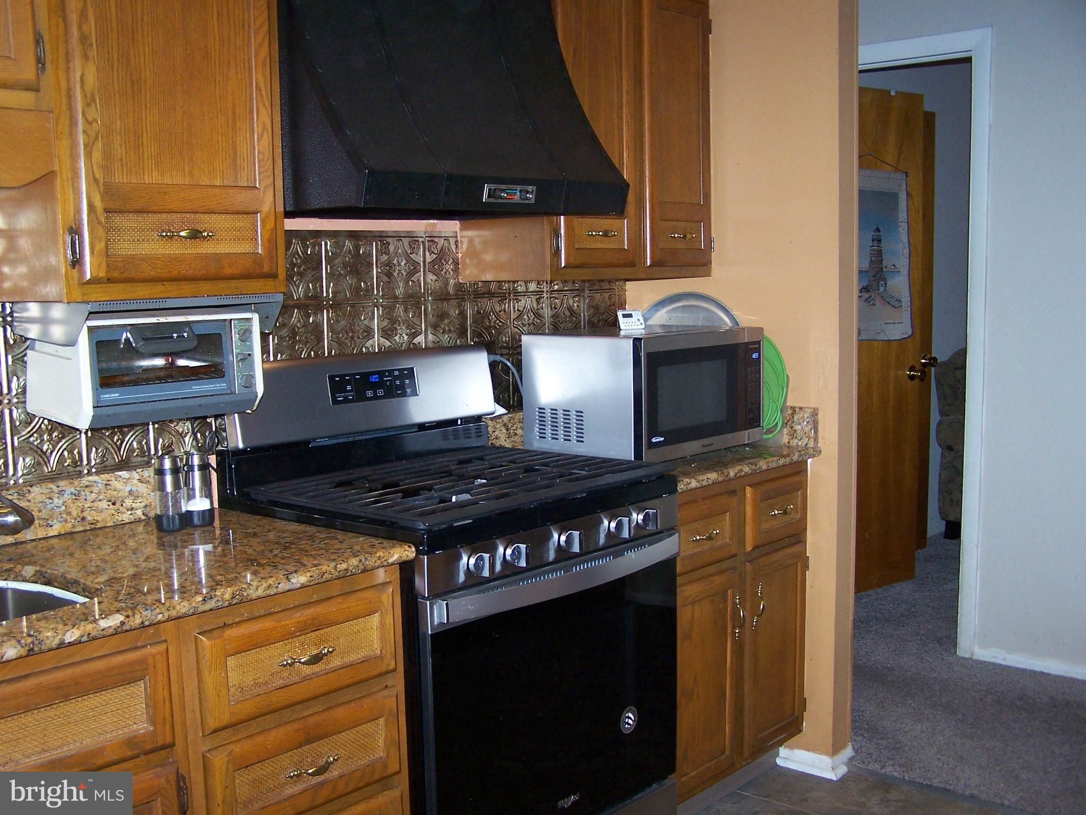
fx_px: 1192
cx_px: 543
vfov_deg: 37.7
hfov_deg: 49.0
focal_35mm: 38
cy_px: 408
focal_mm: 6.3
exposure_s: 1/60
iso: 140
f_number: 2.8
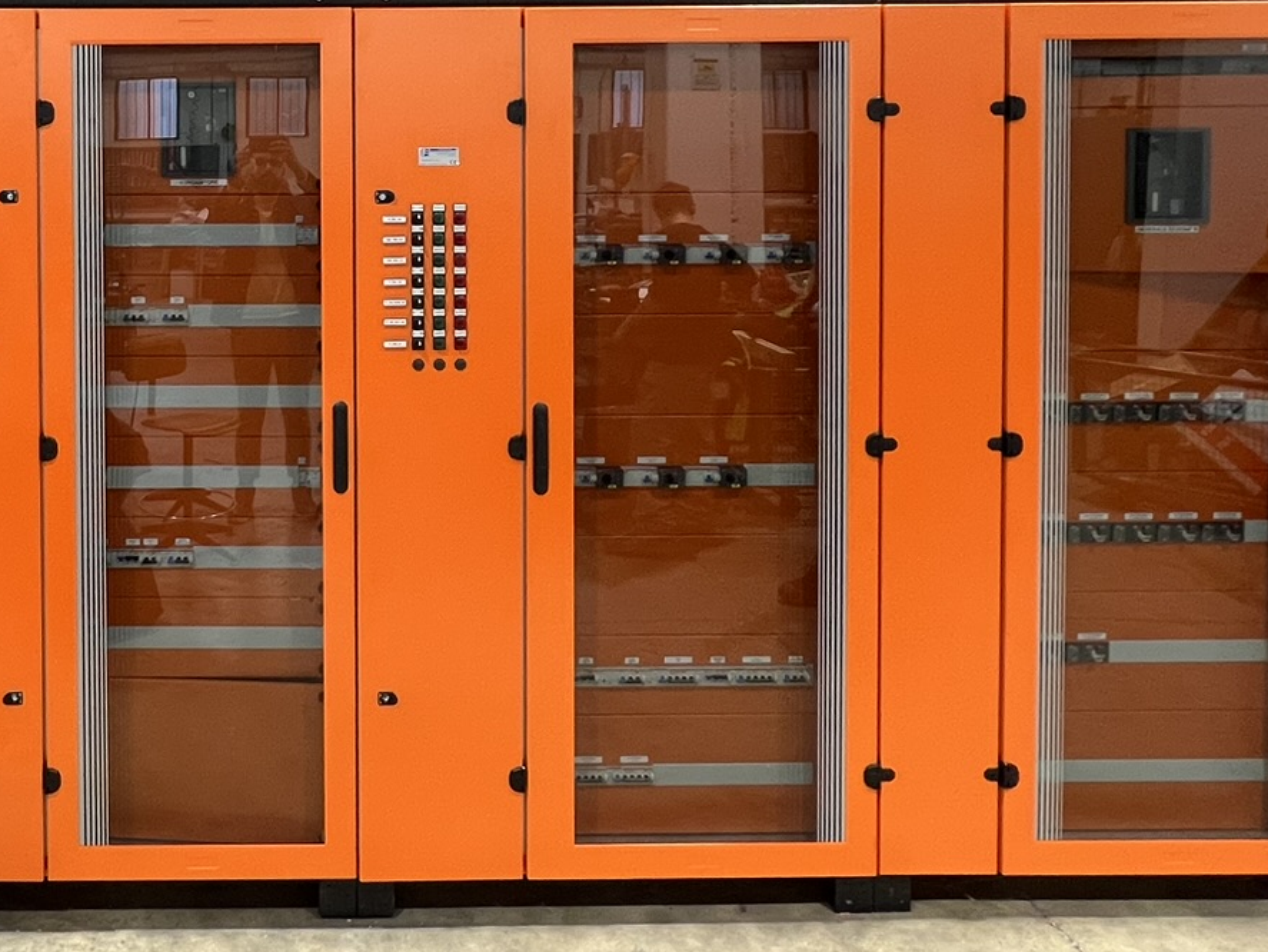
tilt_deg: -2.1
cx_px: 254
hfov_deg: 55.7
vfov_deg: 44.1
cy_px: 166
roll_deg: +0.6
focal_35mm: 30
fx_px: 1099
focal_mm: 1.57
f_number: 1.8
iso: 200
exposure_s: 1/50
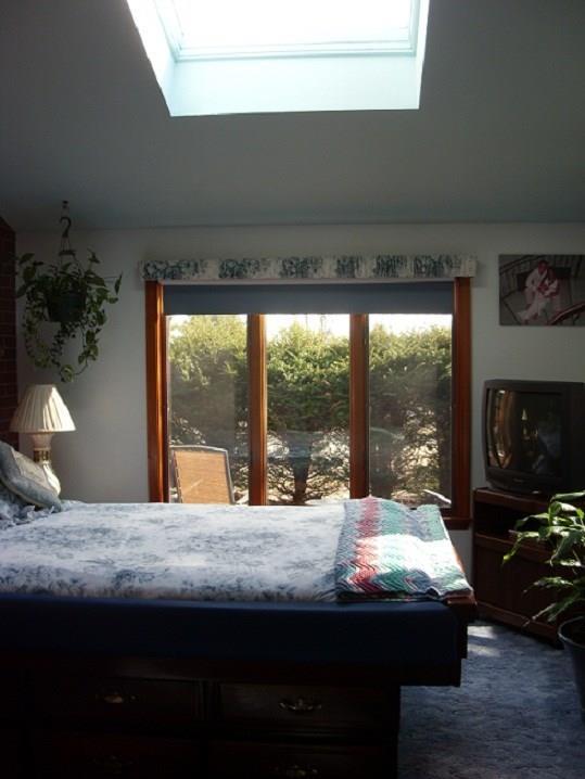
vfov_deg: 49.0
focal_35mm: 38
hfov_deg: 37.7
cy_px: 390
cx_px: 292
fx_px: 856
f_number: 2.8
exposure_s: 1/80
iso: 50
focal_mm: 6.3
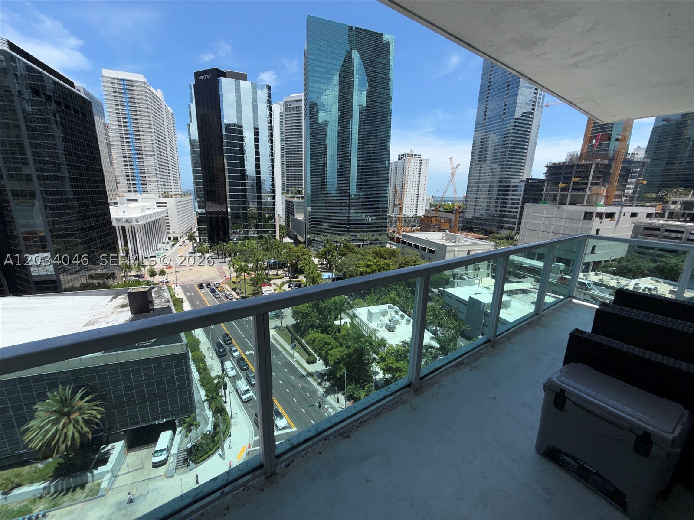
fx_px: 281
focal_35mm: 14
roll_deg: -1.7
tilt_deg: -13.2
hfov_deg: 102.1
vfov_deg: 85.7
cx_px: 347
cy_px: 260
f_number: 2.2
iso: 16
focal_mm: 2.22
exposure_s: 1/1339
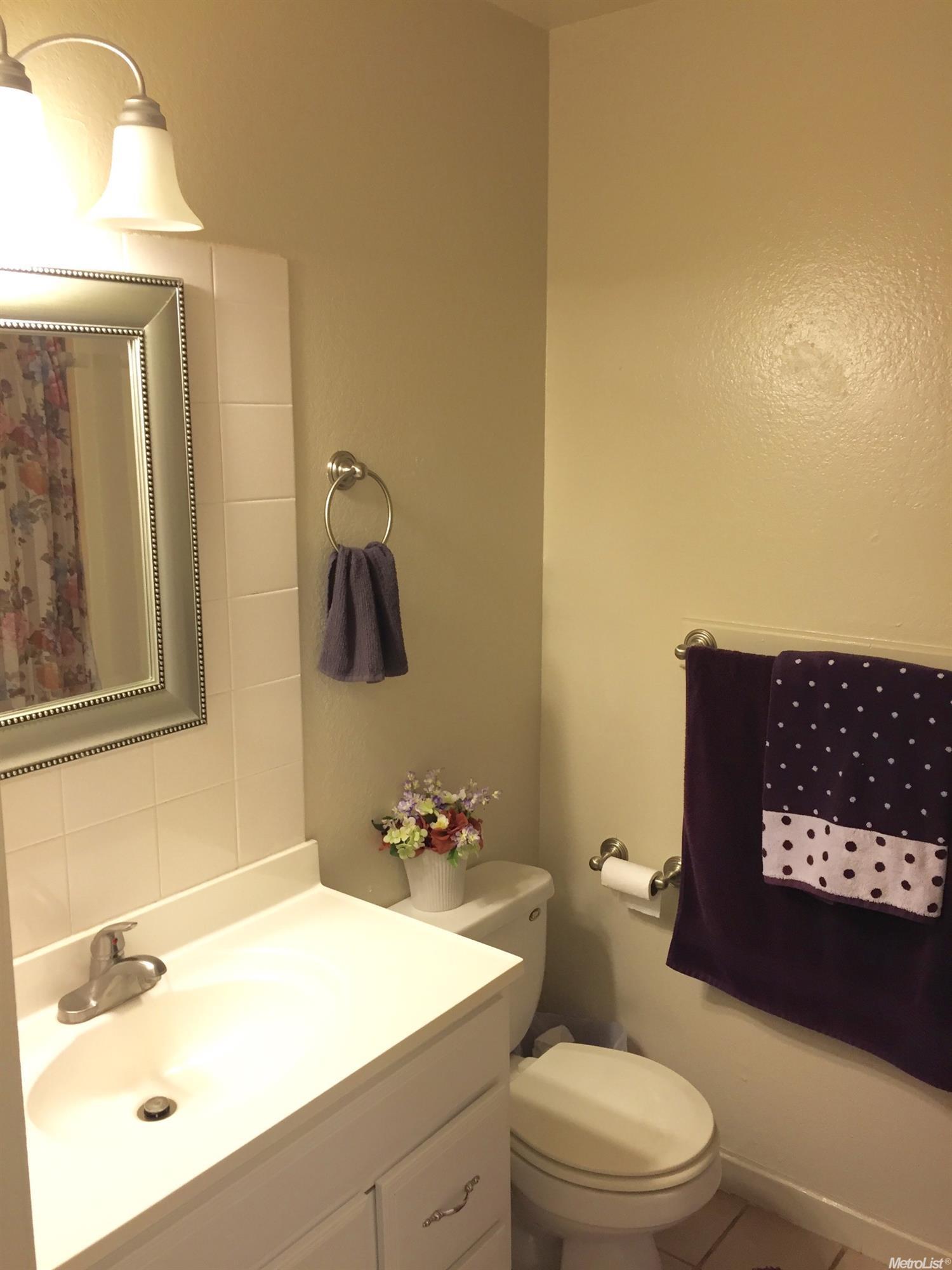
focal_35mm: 29
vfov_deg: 61.7
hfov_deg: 48.2
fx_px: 1063
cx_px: 476
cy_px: 635
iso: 64
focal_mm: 4.15
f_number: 2.2
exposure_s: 1/30
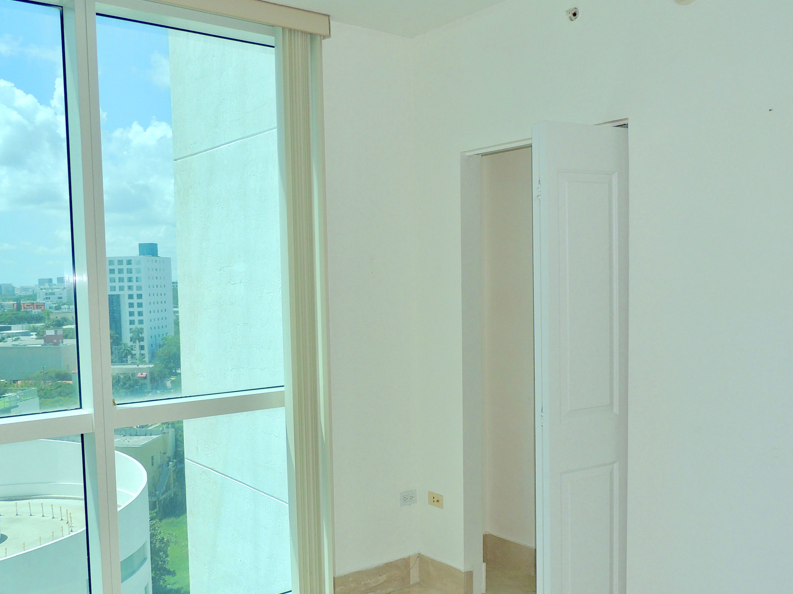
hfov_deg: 55.3
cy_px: 343
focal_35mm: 33
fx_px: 756
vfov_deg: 42.8
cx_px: 372
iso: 100
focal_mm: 4.3
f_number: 3
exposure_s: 1/1000
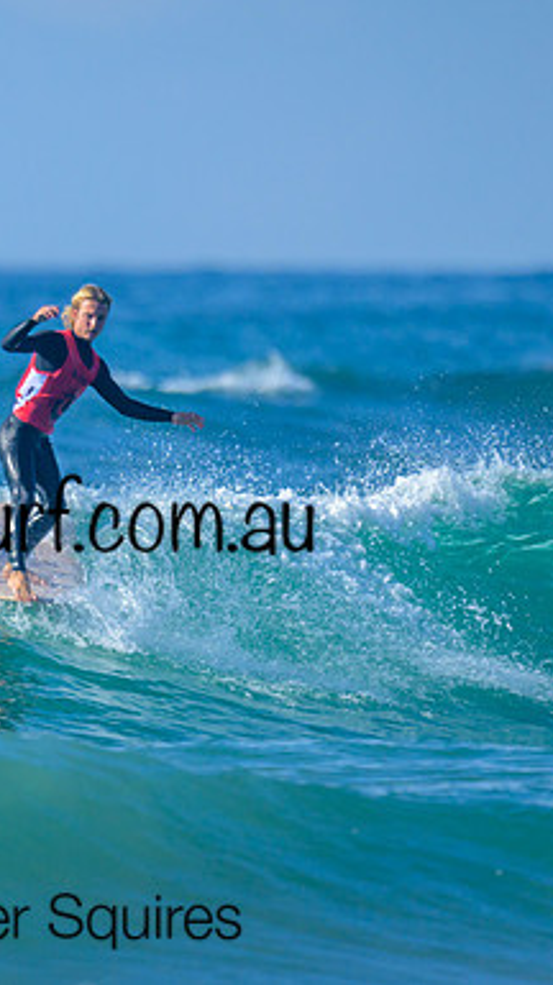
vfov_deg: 1.2
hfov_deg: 0.7
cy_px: 442
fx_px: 45370
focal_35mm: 1737
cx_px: -203
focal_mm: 800
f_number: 6.3
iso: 320
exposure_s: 1/2000
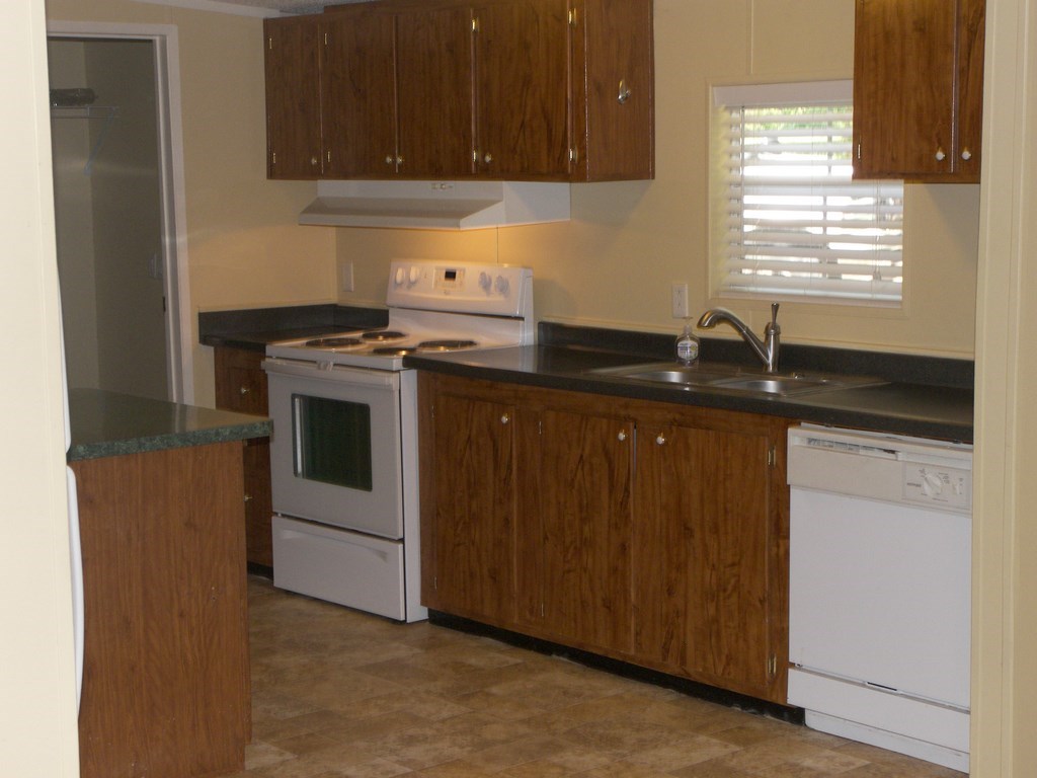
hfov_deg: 29.0
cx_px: 518
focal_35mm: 67
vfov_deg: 21.9
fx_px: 2007
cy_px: 389
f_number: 4
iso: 160
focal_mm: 14.1
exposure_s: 1/50
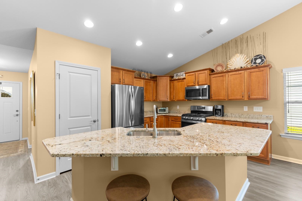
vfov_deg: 77.3
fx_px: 126
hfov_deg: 100.4
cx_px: 151
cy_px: 100
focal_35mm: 15
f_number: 4.5
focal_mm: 10
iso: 100
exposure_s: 1/4
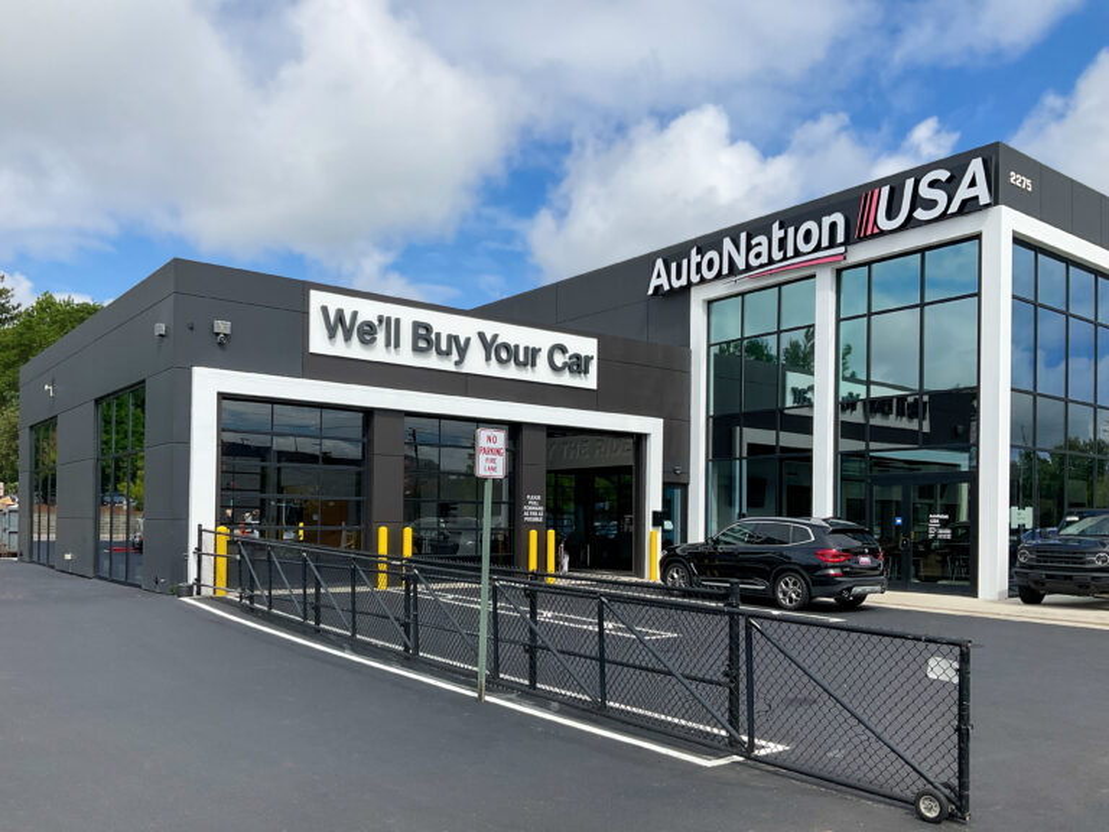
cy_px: 416
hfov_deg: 61.7
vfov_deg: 48.2
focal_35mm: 29
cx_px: 554
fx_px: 929
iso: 25
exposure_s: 1/4000
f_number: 1.8
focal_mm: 3
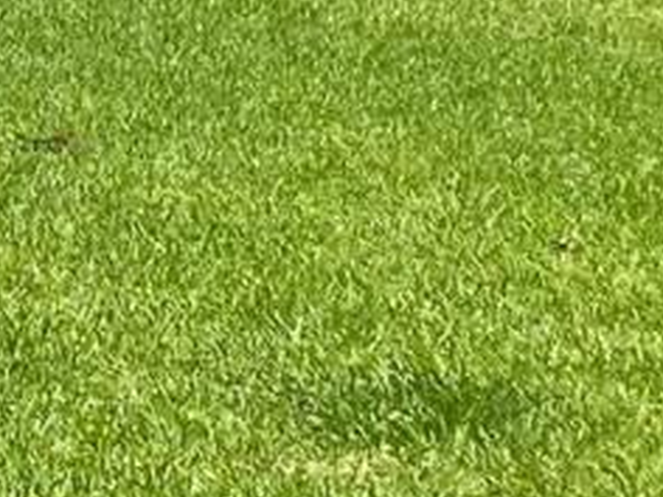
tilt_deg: +1.5
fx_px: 3371
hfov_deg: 9.2
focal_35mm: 176
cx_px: -1250
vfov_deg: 8.1
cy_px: -477
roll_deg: +0.9
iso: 32
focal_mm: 4.25
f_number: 1.8
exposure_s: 1/2315
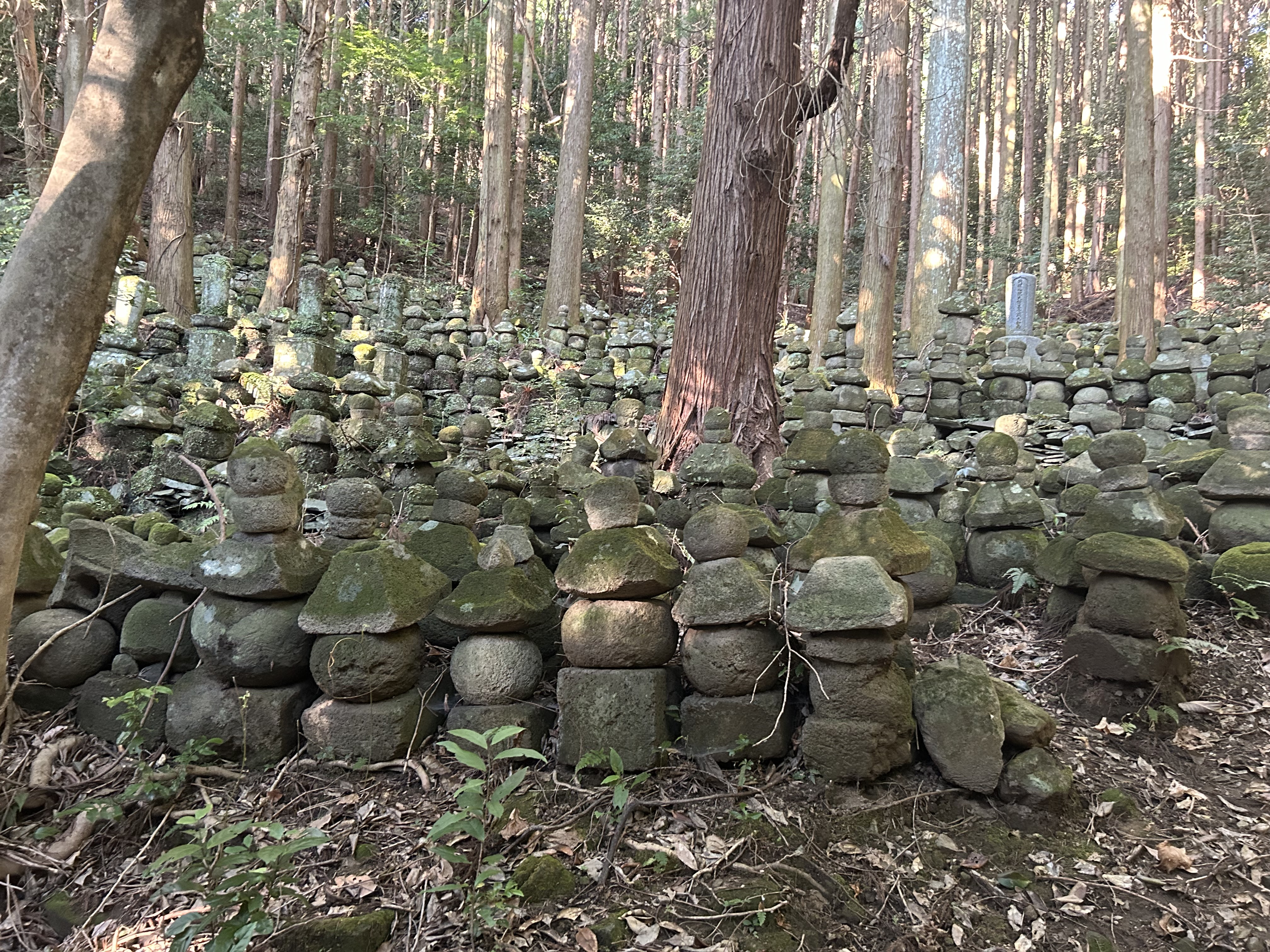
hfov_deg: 67.3
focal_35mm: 26
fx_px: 954
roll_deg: -2.9
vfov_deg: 53.1
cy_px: 476
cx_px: 635
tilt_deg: +2.3
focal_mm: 5.7
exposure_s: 1/47
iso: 500
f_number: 1.5
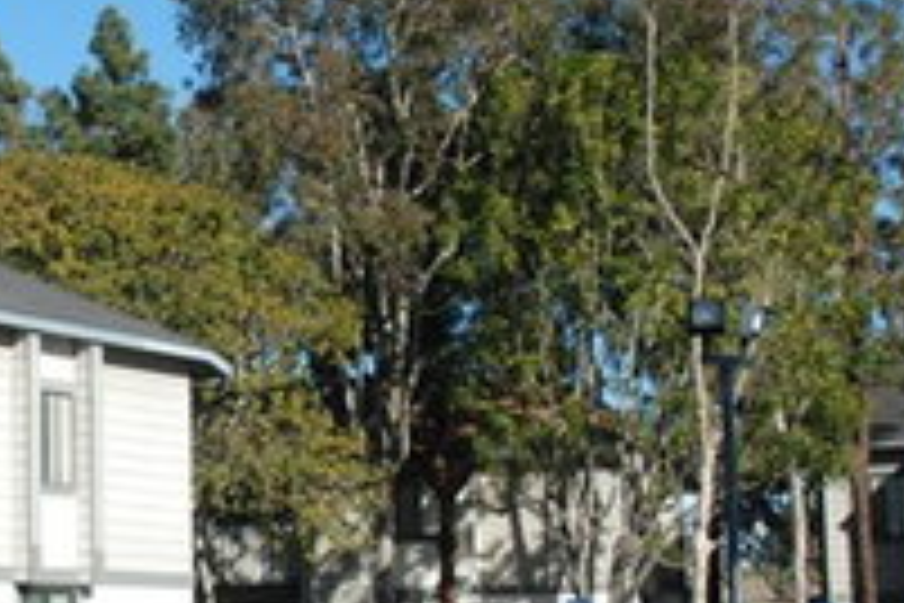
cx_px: 34
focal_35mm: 86
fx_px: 2159
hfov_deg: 22.8
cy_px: 364
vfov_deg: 15.9
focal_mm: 24
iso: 400
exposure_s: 1/400
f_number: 10
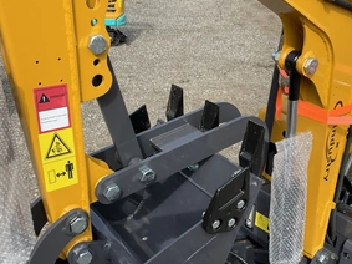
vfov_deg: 35.1
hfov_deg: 45.8
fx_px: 417
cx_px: 170
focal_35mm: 41
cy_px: 143
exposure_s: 1/1221
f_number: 1.8
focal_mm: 3
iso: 25
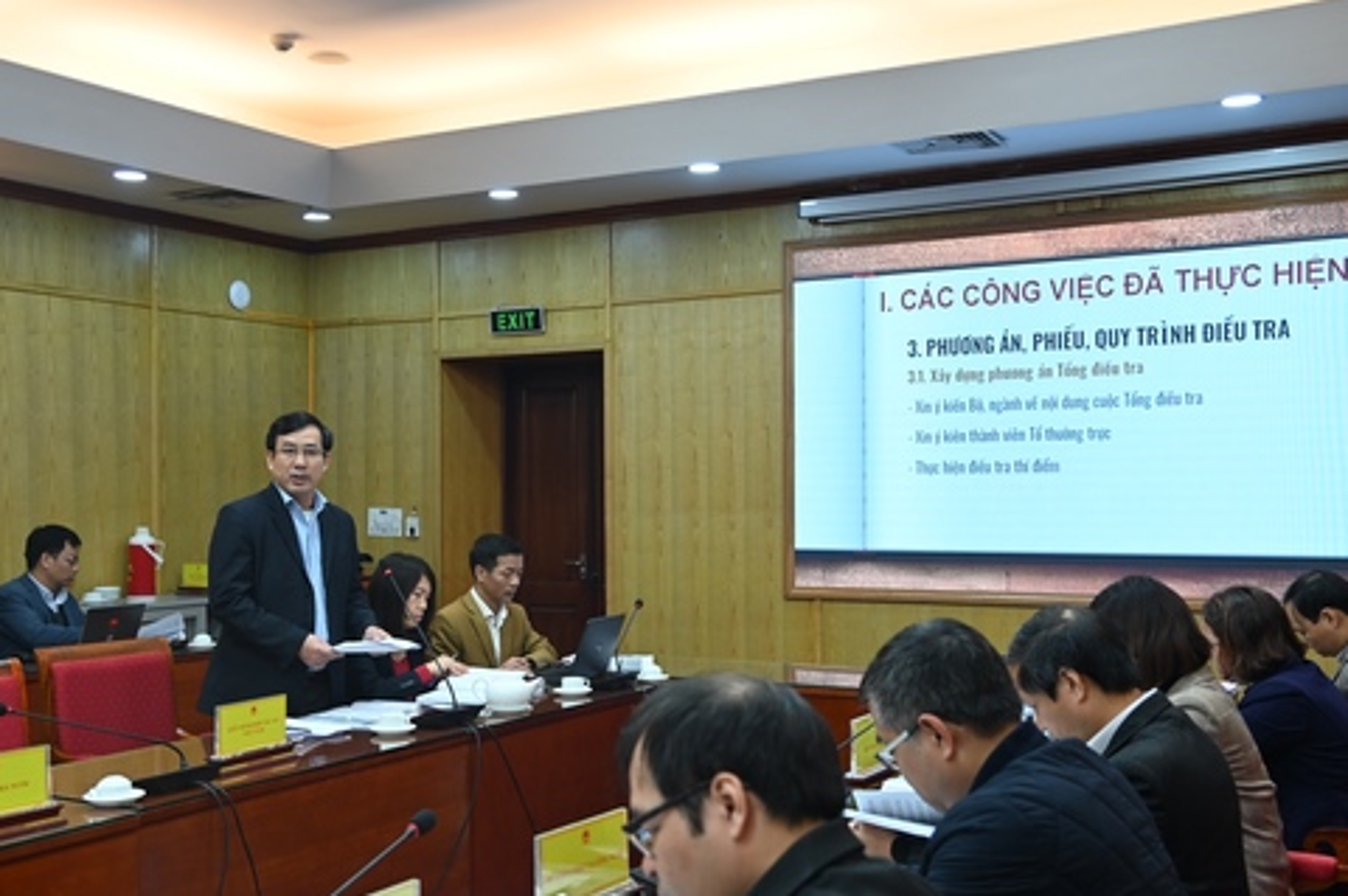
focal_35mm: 40
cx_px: 663
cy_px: 490
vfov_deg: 33.3
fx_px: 1496
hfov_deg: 48.5
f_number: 4
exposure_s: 1/125
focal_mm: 32
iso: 1000
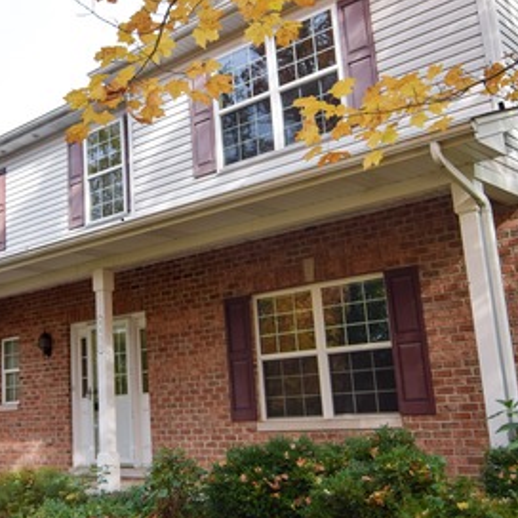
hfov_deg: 36.7
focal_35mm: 45
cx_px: 131
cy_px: 222
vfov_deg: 37.5
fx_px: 762
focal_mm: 15
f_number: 8
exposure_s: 1/125
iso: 200
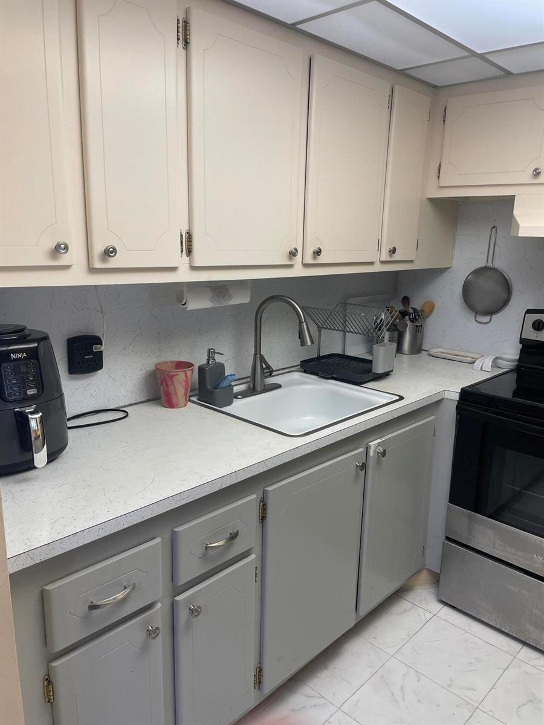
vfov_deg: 67.3
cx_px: 272
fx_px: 545
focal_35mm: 26
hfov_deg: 53.1
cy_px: 362
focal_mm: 4.2
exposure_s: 1/120
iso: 64
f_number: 1.6
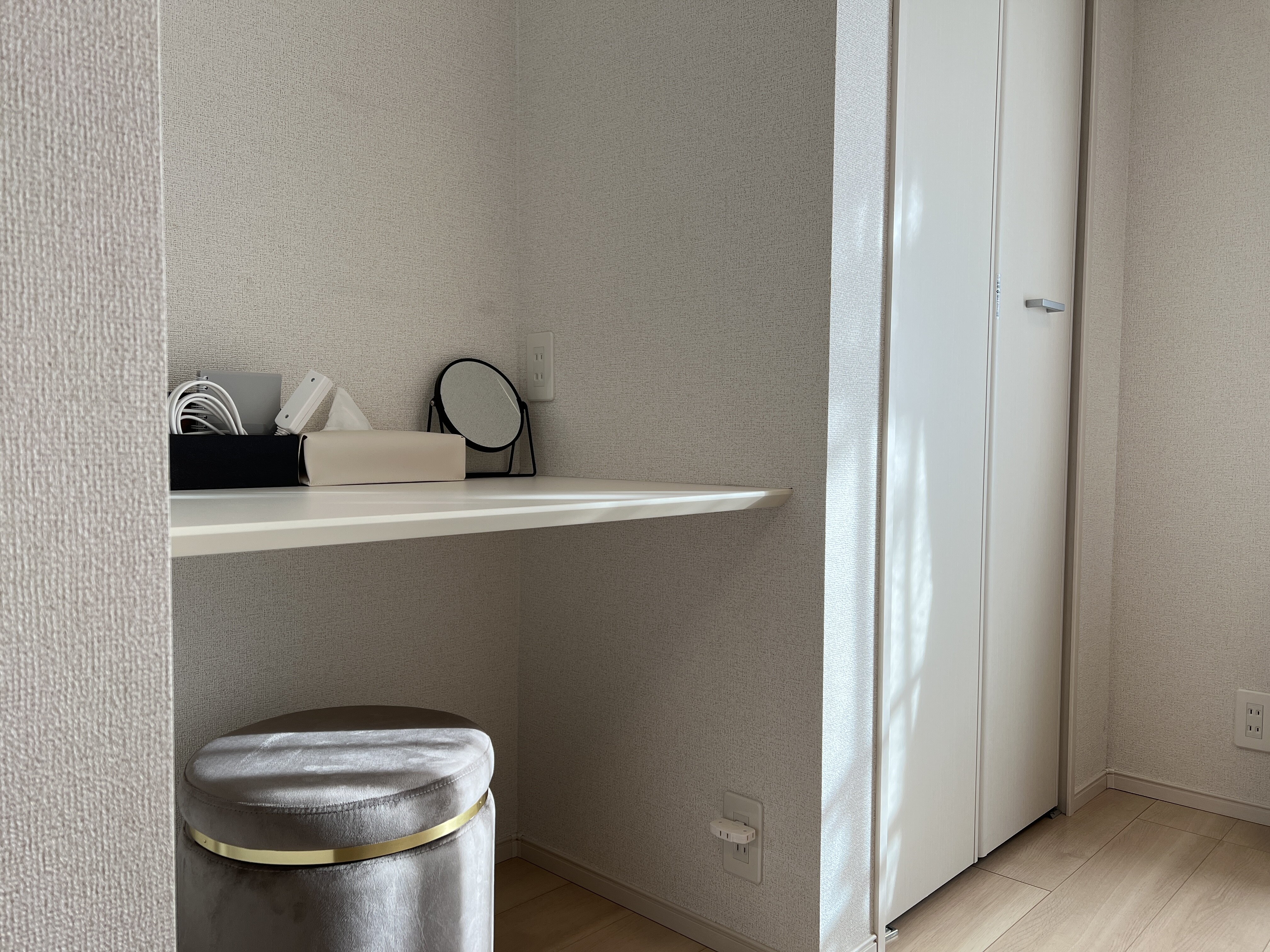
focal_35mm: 26
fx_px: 954
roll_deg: -0.4
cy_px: 476
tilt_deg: -3.1
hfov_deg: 67.3
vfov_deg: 53.1
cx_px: 635
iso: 50
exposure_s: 1/100
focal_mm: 5.7
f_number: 1.5
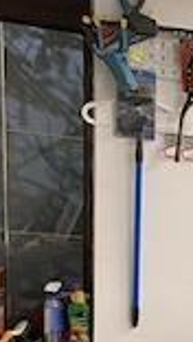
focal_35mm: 109
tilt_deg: -16.8
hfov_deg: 9.5
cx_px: 507
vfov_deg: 17.9
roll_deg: -8.0
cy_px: 489
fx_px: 990
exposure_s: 1/33
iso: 250
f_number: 1.8
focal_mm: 4.25
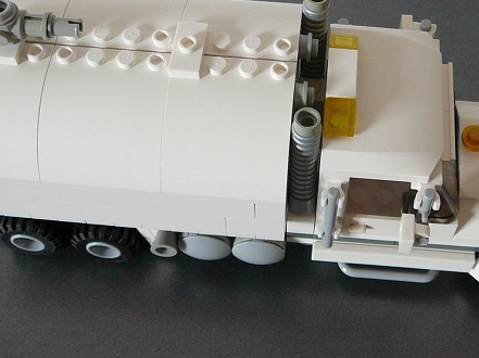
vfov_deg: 23.8
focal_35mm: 61
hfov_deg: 31.7
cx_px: 268
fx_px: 843
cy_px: 103
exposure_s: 1/25
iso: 200
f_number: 2.8
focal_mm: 5.2
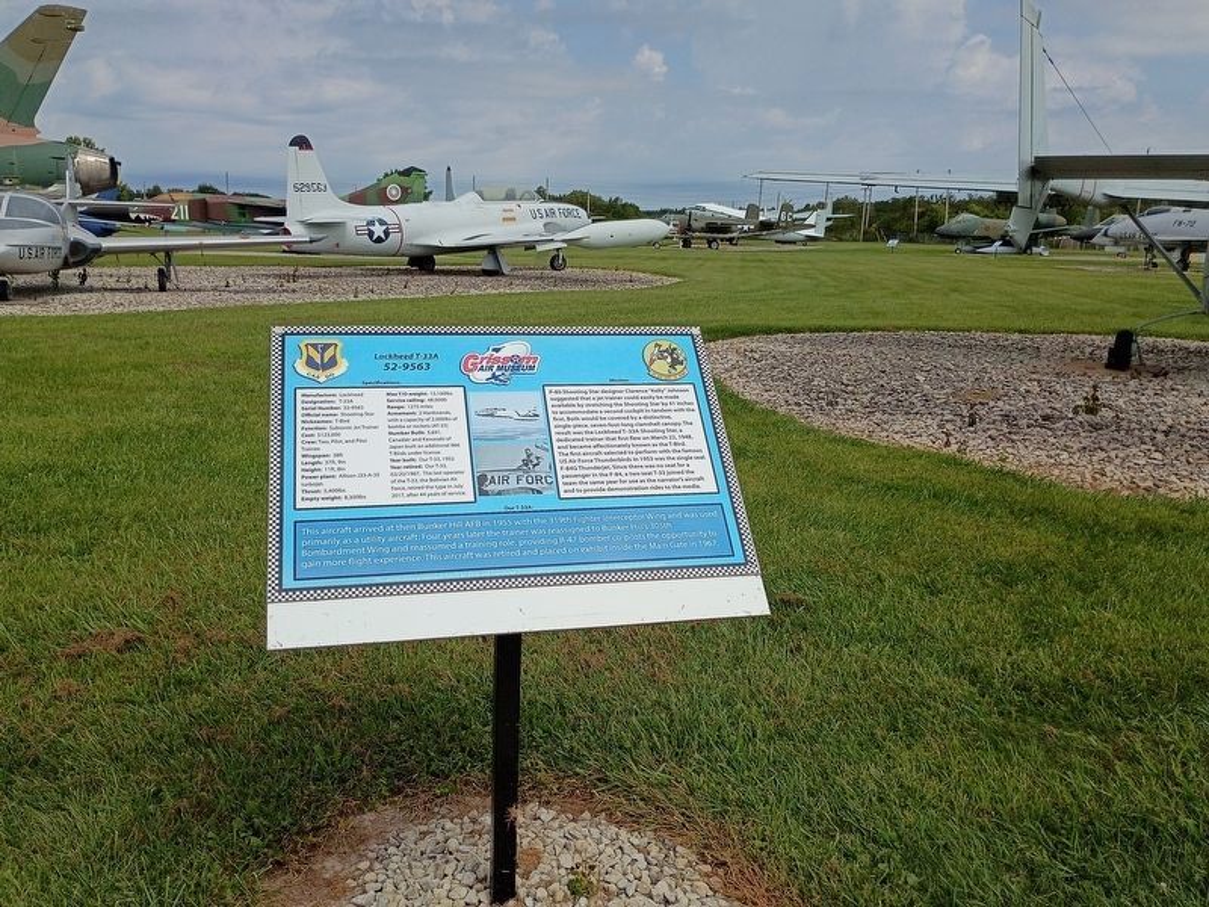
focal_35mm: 29
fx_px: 1013
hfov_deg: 61.7
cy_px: 454
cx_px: 604
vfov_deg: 48.2
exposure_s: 1/1992
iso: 101
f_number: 1.8
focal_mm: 4.27
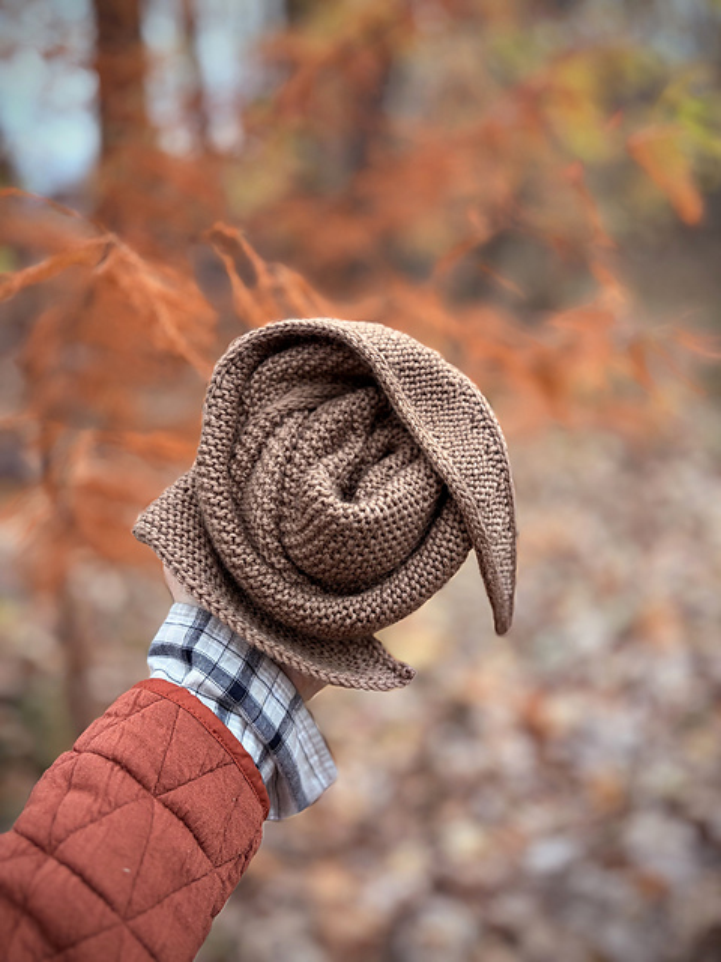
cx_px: 360
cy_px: 481
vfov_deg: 67.3
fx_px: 722
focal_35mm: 26
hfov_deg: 53.1
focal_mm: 5.96
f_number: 1.6
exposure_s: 1/171
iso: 50
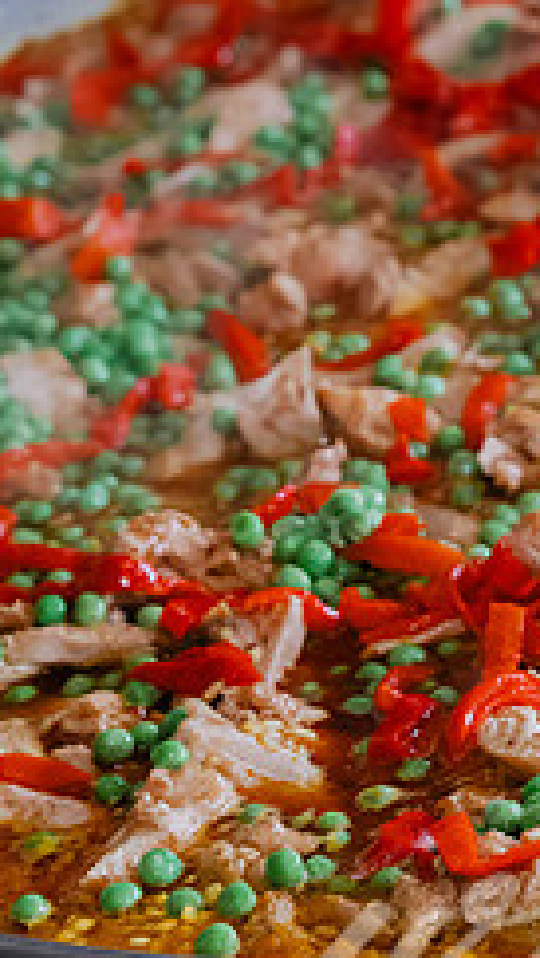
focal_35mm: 175
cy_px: 479
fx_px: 4447
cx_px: 1072
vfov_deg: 12.3
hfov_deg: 6.7
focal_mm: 70
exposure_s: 1/320
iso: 4000
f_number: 5.6
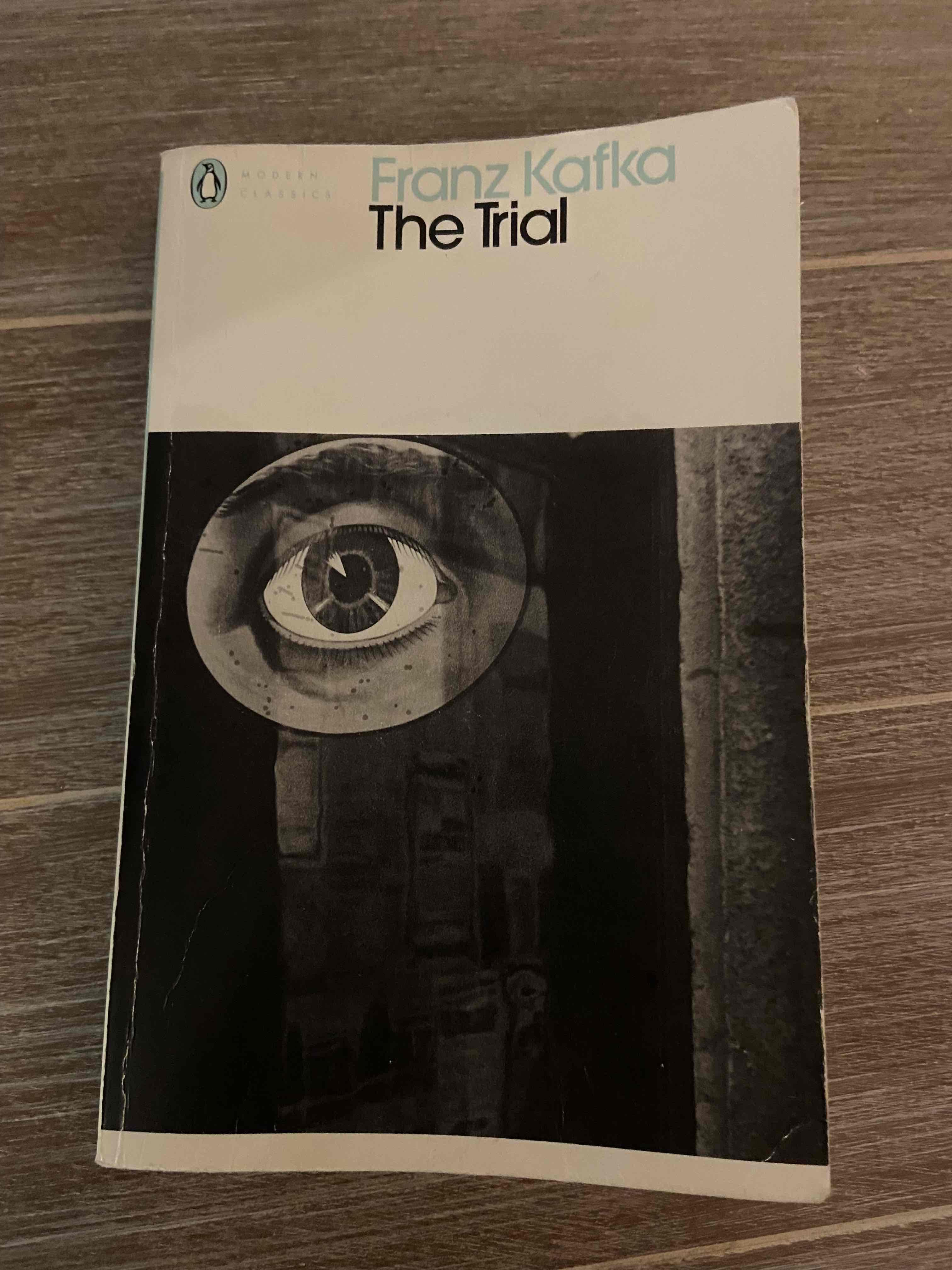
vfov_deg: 67.3
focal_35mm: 26
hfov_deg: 53.1
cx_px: 476
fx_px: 953
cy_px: 635
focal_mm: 4.25
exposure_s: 1/25
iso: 800
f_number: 1.8
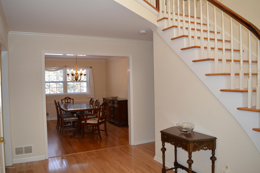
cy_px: 86
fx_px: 195
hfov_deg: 67.4
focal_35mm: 27
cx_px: 130
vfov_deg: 47.8
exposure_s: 1/125
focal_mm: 18
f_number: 4
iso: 320
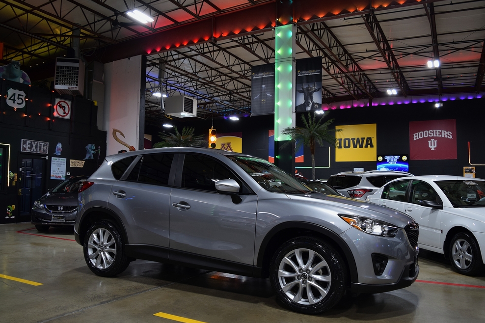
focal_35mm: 28
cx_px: 236
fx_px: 377
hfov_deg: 65.5
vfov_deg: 46.4
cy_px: 166
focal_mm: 18
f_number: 4
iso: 500
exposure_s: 1/60
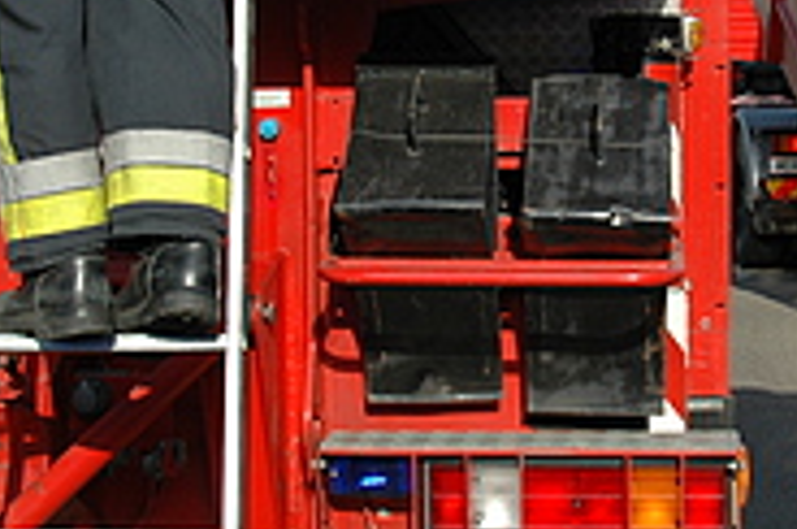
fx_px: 2055
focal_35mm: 93
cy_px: 169
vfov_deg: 14.6
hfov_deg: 21.9
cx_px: 526
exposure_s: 1/320
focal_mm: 24
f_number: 9
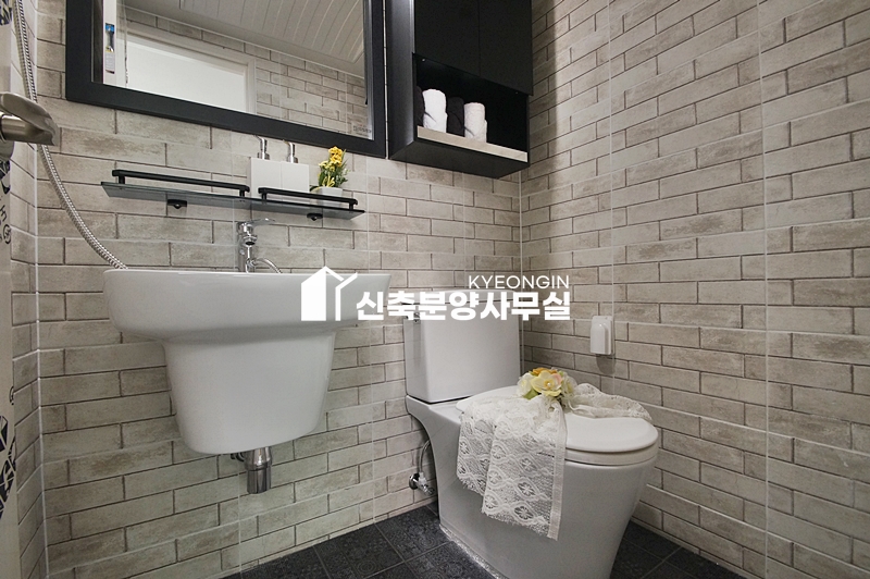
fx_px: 362
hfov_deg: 100.4
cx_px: 435
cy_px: 290
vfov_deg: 77.2
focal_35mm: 15
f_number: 9
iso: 800
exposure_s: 1/20
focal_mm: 10
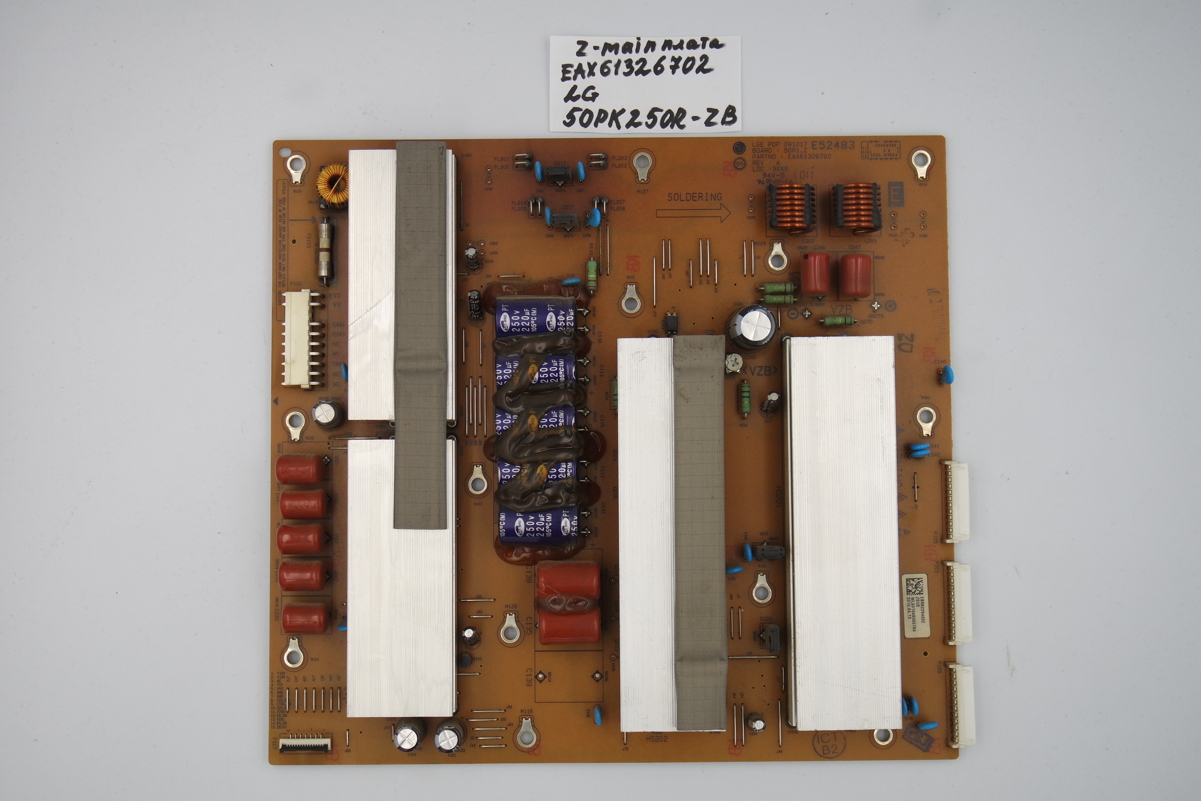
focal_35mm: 40
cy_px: 400
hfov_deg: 48.5
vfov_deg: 33.4
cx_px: 600
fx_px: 1334
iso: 160
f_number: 5
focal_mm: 15
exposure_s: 1/100
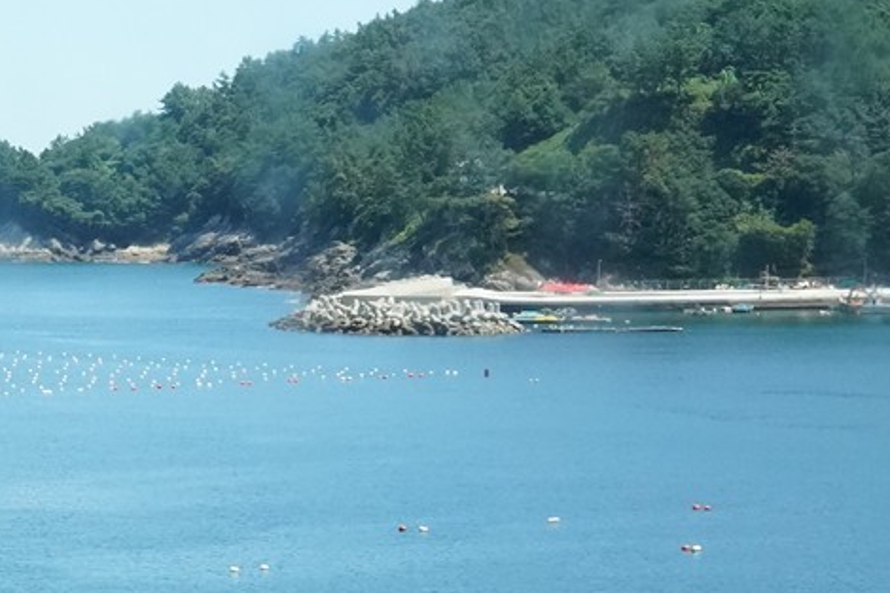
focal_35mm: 149
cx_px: -428
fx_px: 3682
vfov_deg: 9.2
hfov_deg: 13.1
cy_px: 508
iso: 3200
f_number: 14
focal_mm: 35
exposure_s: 1/1000
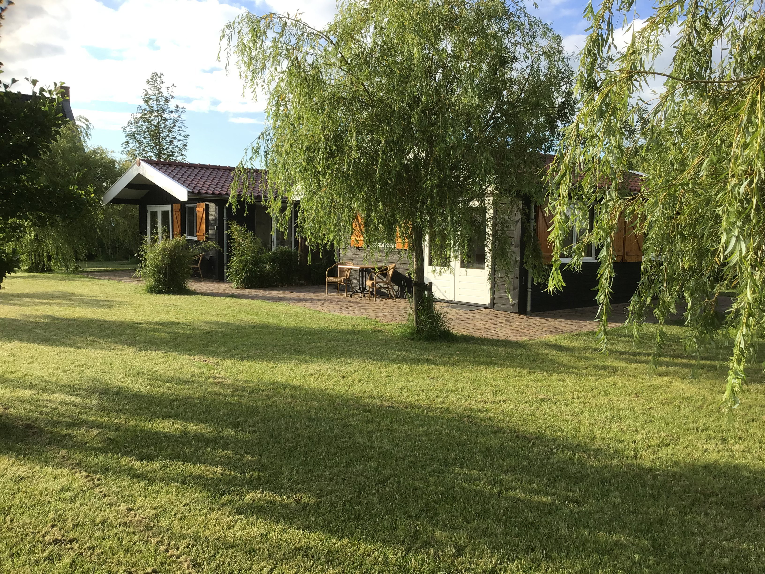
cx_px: 382
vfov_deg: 45.4
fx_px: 685
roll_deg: +1.3
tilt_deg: -4.4
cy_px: 287
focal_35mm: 31
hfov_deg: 58.4
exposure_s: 1/500
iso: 25
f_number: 2.4
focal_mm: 3.3
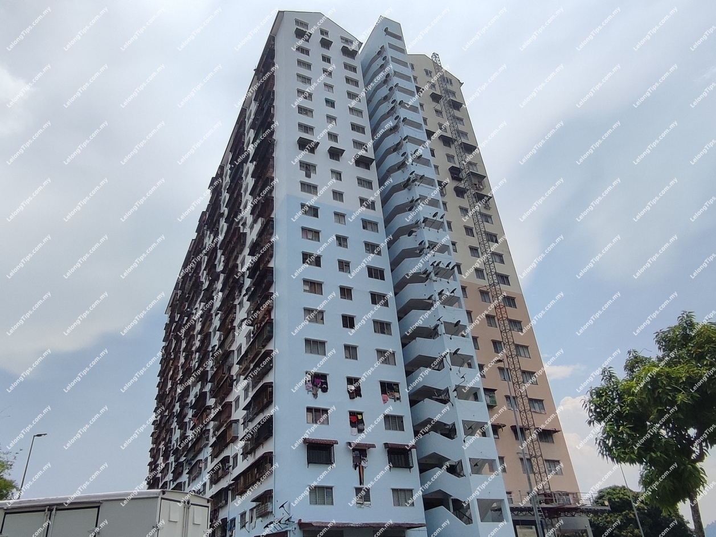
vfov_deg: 78.1
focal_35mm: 16
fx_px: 331
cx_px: 358
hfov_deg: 94.5
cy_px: 268
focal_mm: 1.65
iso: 50
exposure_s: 1/2724
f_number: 2.2
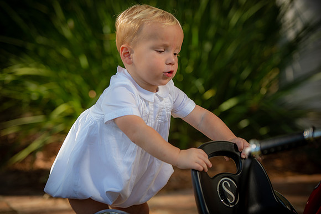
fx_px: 1034
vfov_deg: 11.8
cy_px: 107
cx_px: 160
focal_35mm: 116
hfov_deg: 17.7
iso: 50
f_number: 2.8
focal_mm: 116
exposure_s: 1/200
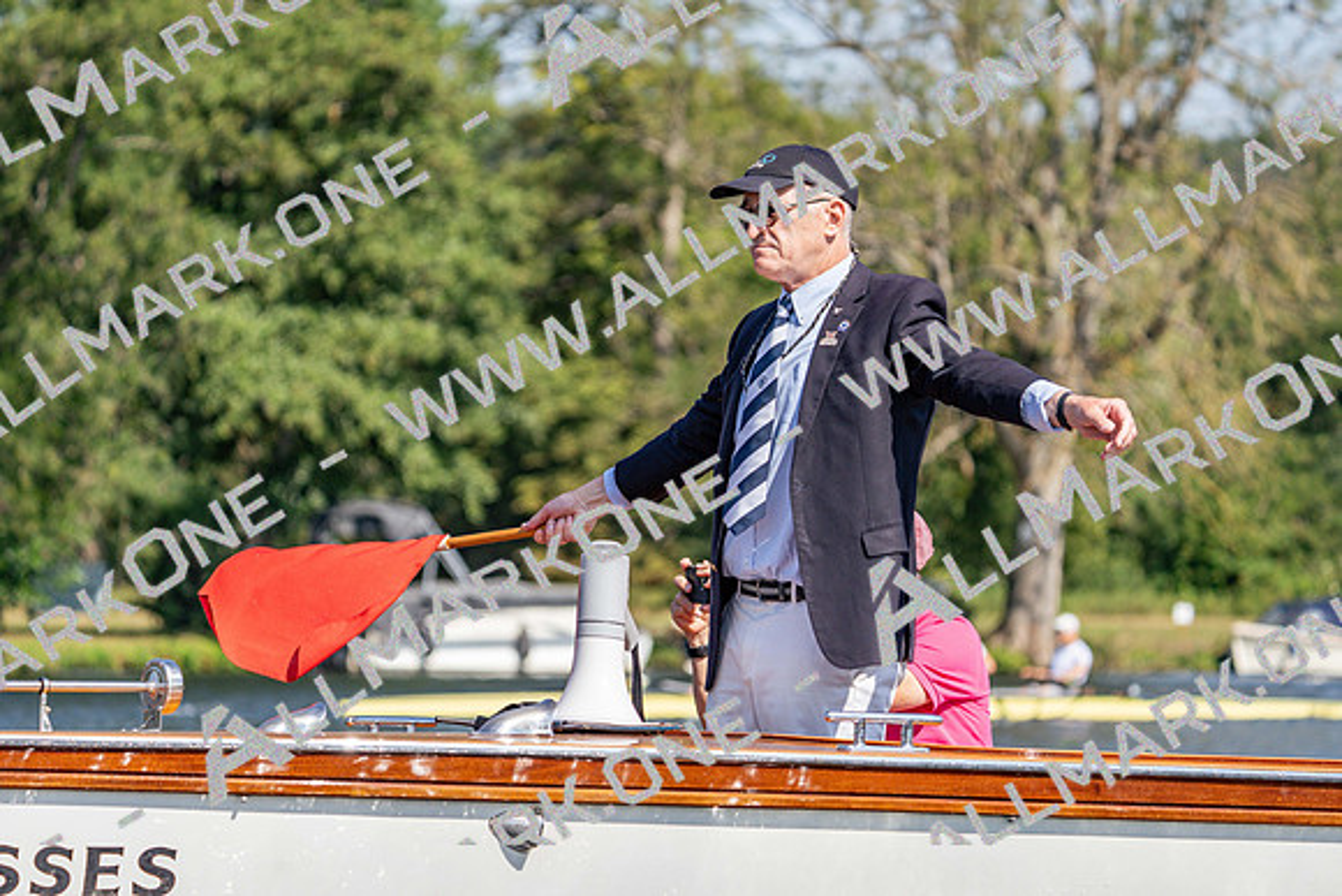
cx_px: 671
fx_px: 7457
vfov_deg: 6.9
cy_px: 448
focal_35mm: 200
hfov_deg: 10.3
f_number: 5.6
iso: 320
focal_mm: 200
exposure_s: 1/2000
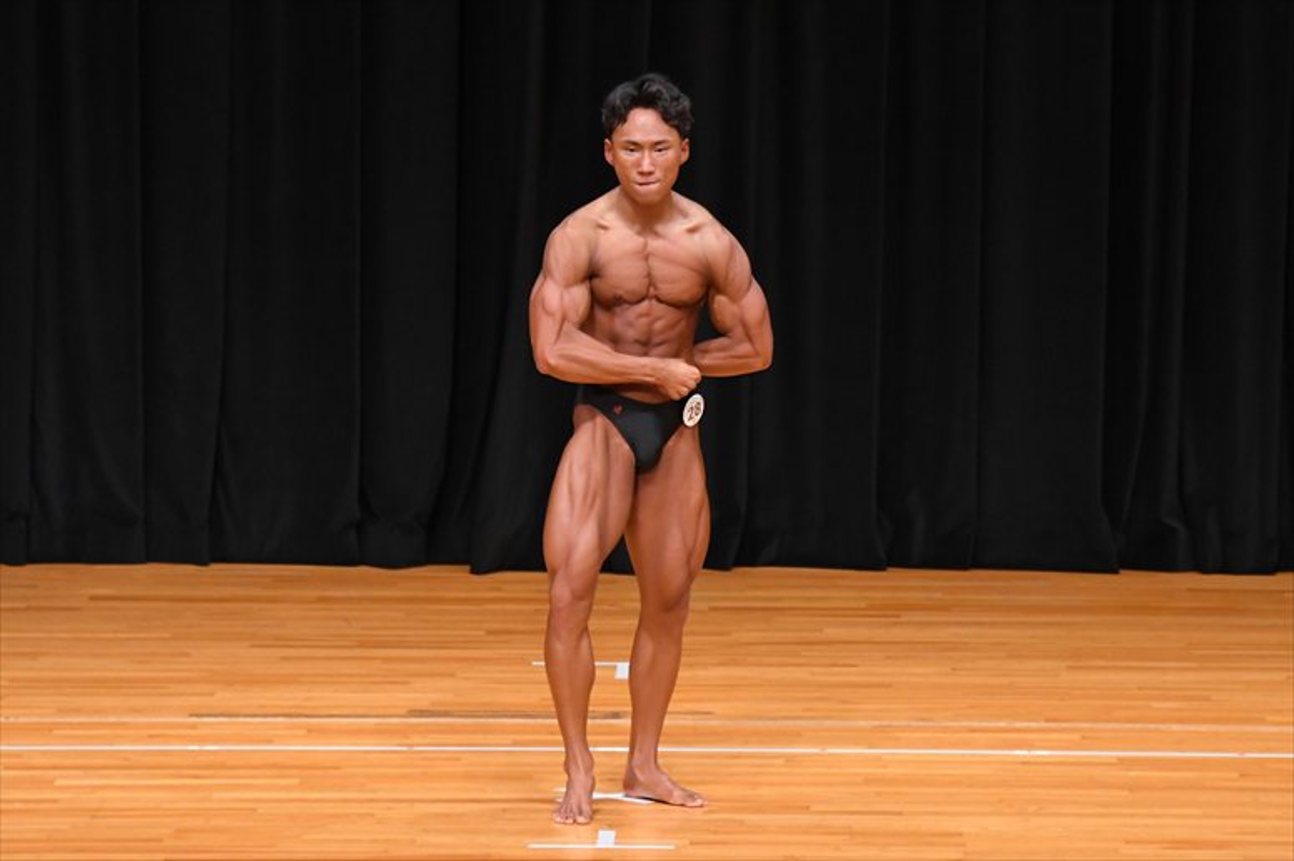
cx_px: 647
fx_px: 9700
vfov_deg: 5.1
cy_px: 430
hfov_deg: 7.6
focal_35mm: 270
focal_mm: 180
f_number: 5.6
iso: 4000
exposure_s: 1/400
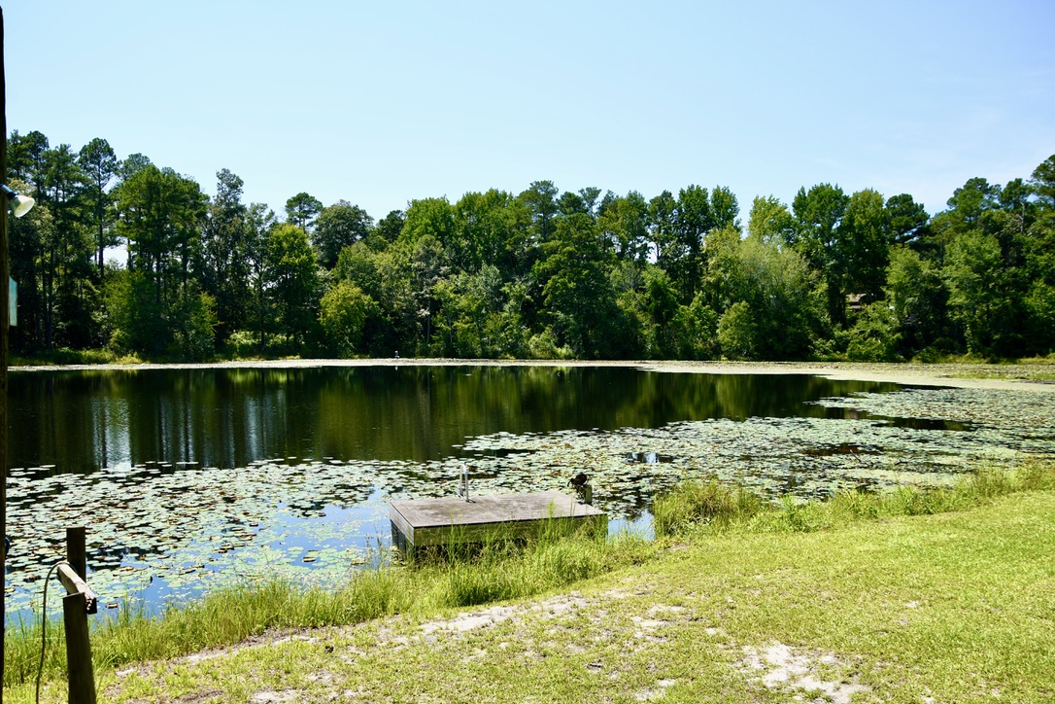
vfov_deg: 43.6
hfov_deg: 61.9
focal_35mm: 30
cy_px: 352
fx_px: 879
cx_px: 528
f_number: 6.3
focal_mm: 20
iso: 250
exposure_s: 1/640
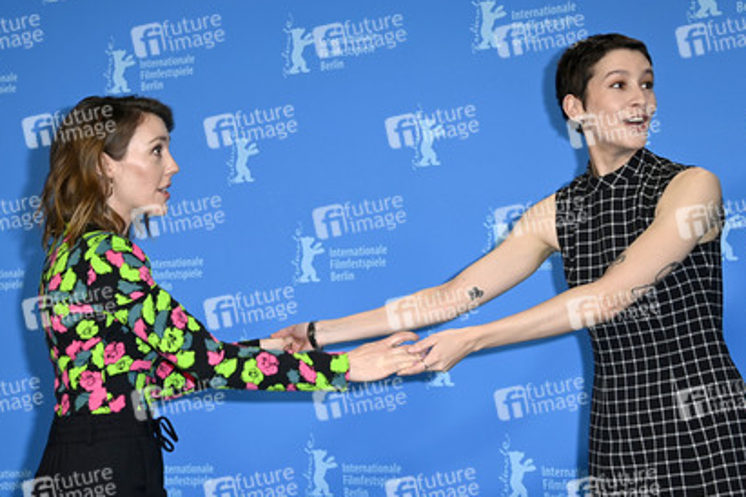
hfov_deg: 29.7
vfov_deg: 20.0
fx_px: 1409
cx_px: 384
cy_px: 263
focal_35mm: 68
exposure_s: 1/200
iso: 800
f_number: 5
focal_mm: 62
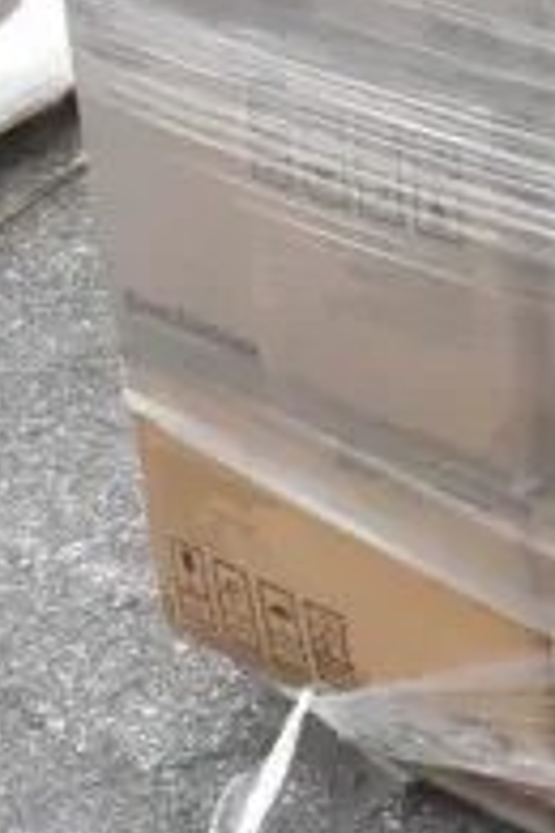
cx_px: 1042
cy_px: -83
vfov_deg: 15.7
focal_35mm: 127
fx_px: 2937
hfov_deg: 10.1
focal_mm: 18
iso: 6400
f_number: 18
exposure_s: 1/1250
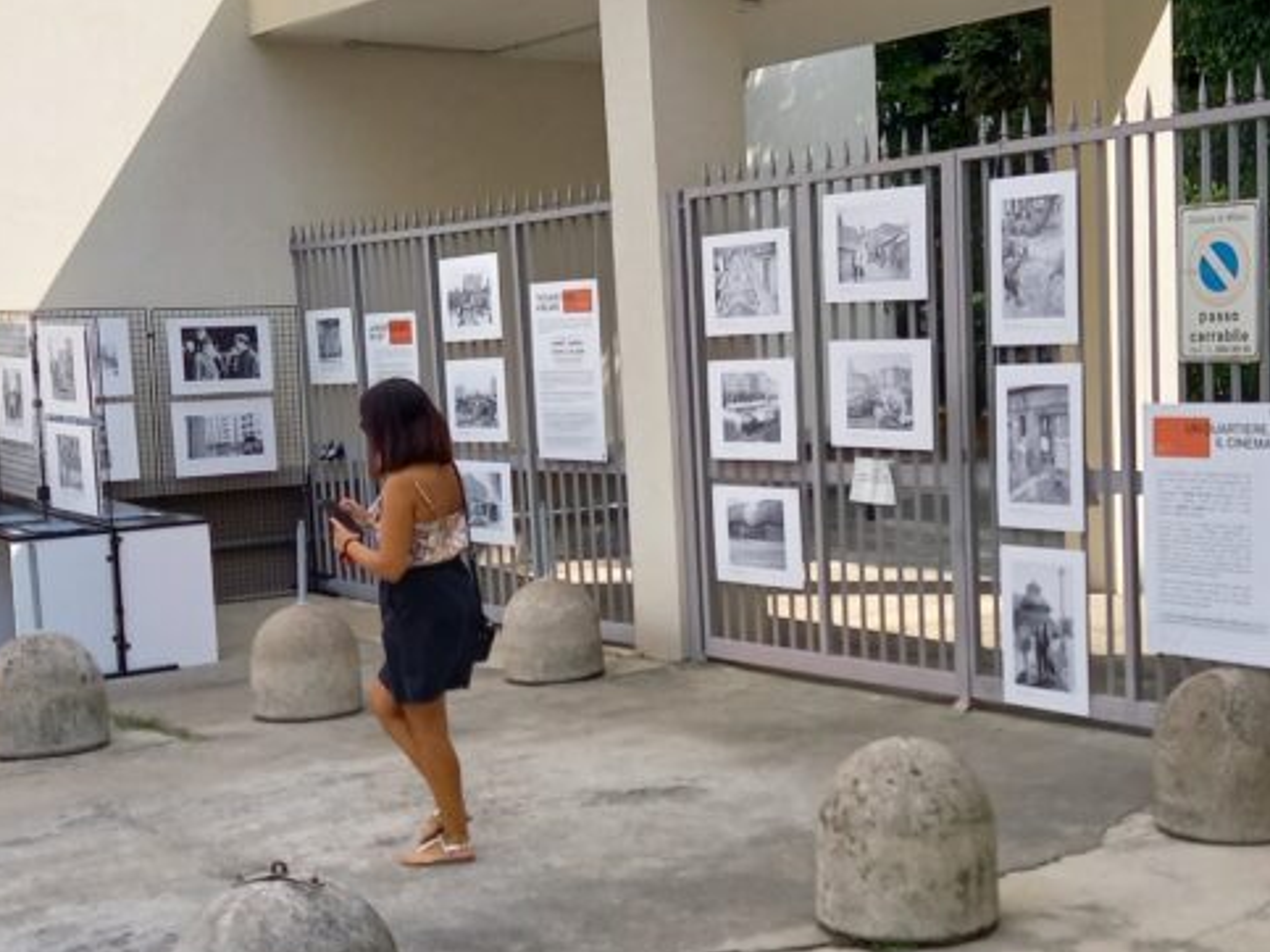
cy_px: 563
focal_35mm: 53
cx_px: 770
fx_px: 1944
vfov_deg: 27.5
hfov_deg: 36.0
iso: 50
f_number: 1.8
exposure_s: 1/450
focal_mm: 4.65
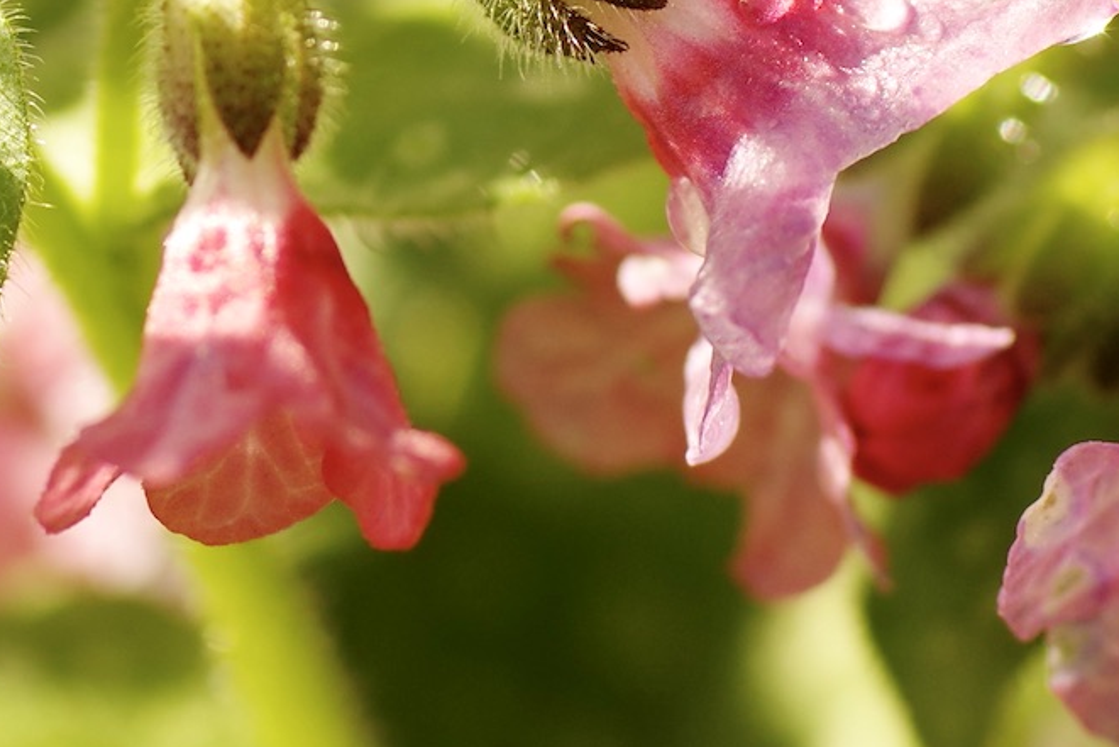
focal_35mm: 254
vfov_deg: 5.4
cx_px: -185
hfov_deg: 8.0
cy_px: 196
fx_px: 7896
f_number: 5
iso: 400
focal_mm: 70
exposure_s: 1/1000
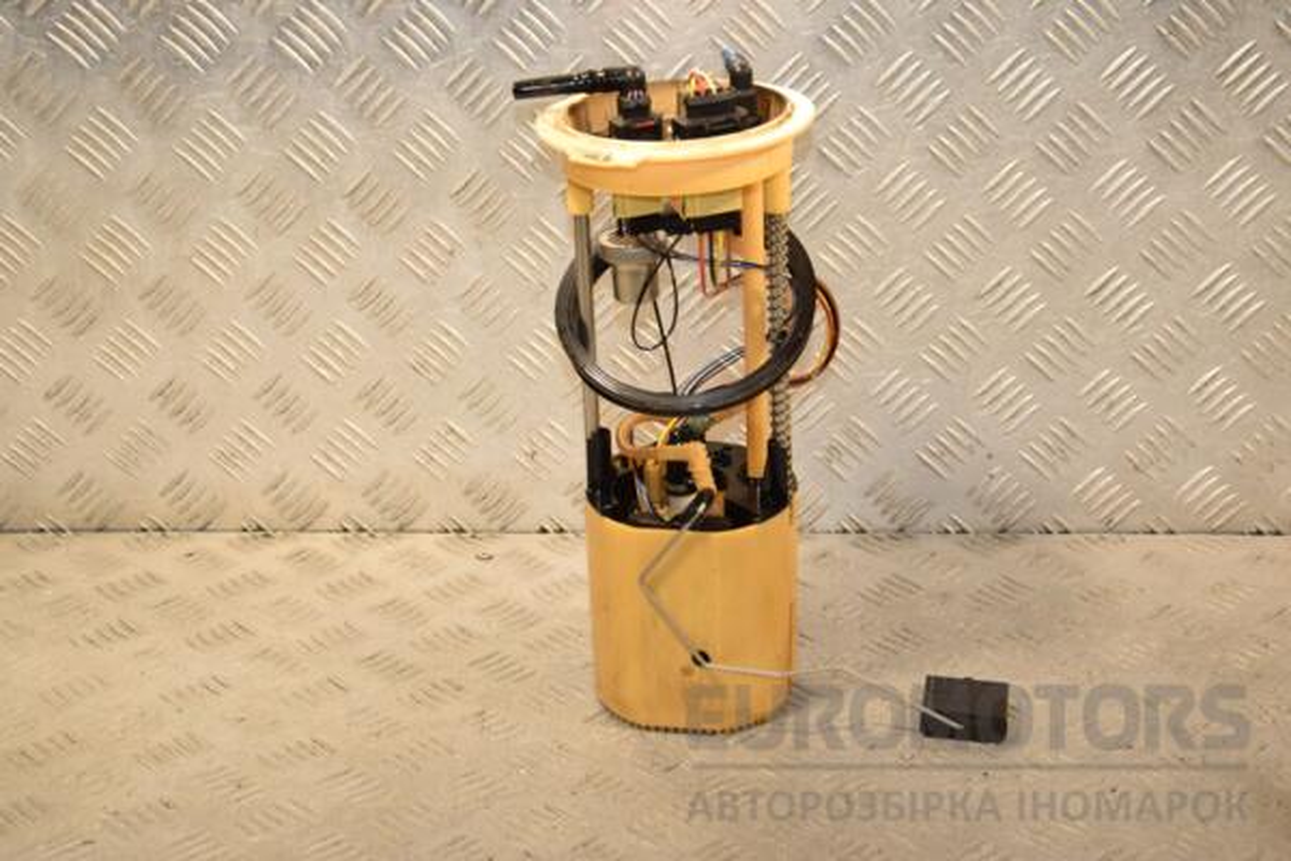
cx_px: 646
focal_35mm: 68
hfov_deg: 29.9
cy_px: 430
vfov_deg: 20.2
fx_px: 2420
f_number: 6.3
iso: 800
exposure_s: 1/200
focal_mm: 45
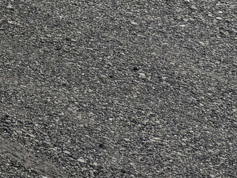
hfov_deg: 10.6
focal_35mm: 148
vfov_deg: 8.6
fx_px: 1014
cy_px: -329
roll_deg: -4.4
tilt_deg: +1.7
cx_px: -400
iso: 80
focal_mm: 6.76
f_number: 1.78
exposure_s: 1/3021
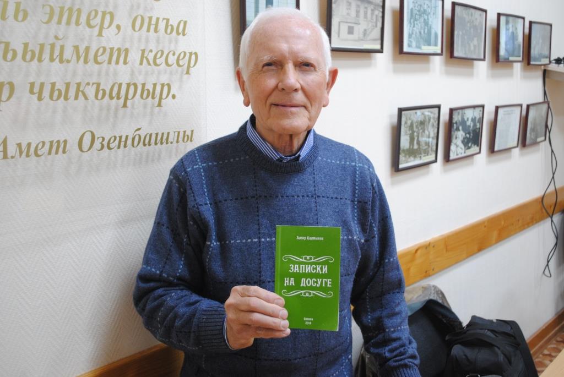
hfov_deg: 49.5
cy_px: 188
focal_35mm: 39
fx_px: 612
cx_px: 282
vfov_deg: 34.3
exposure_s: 1/15
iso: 400
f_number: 4.5
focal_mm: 26
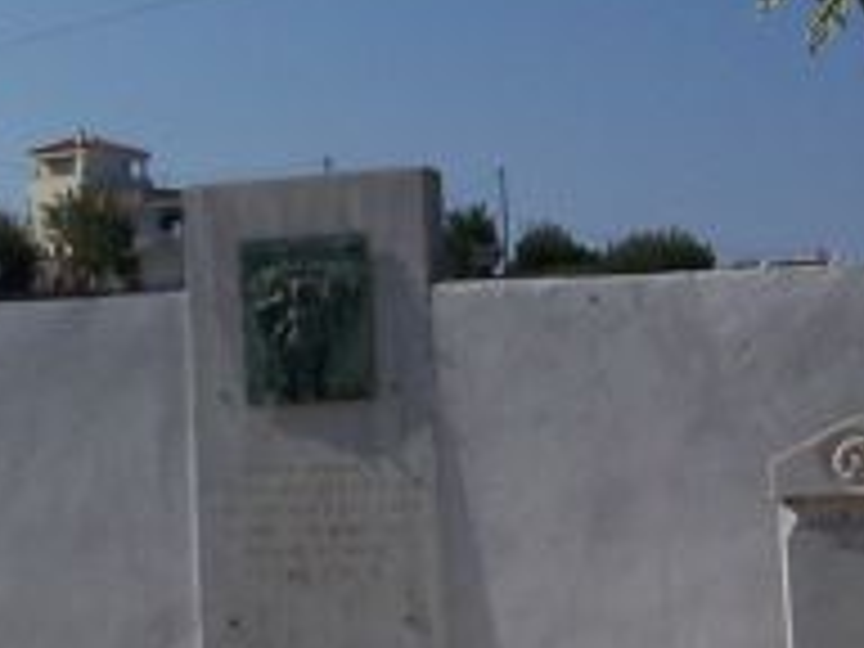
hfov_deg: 20.3
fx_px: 2396
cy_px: 207
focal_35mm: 96
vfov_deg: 15.4
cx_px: 216
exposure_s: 1/800
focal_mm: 3.8
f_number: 5.6
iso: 64
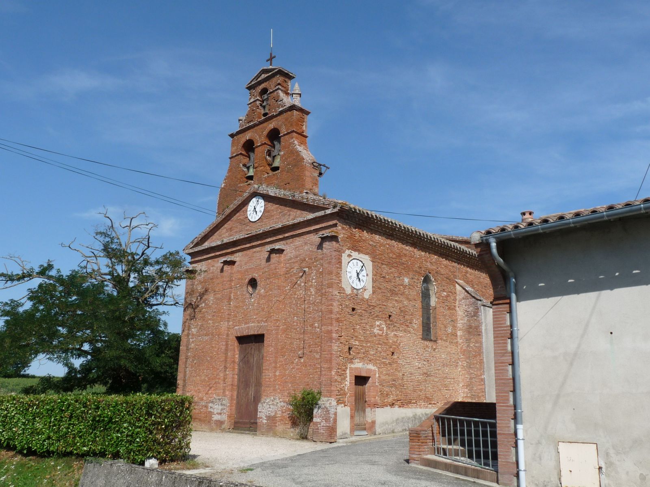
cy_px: 244
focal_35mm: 30
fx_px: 563
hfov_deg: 60.0
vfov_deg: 46.8
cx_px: 325
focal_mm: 4.8
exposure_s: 1/500
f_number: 5.6
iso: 100
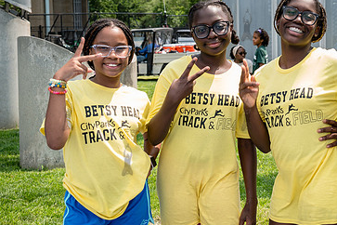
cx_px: 292
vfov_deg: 19.2
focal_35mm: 71
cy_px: 84
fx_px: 665
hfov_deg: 27.6
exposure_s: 1/200
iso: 100
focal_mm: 38
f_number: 5
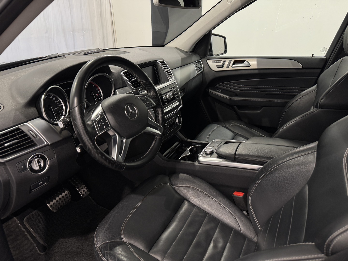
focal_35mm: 24
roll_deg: +0.3
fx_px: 241
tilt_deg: -25.8
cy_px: 130
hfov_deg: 71.6
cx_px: 174
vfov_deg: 56.8
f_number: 1.78
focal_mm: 6.76
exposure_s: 1/100
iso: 160
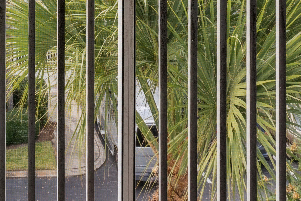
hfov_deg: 28.5
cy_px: -90
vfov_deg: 18.5
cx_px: -3
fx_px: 552
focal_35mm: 66
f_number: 8
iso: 250
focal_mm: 17
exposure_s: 1/125
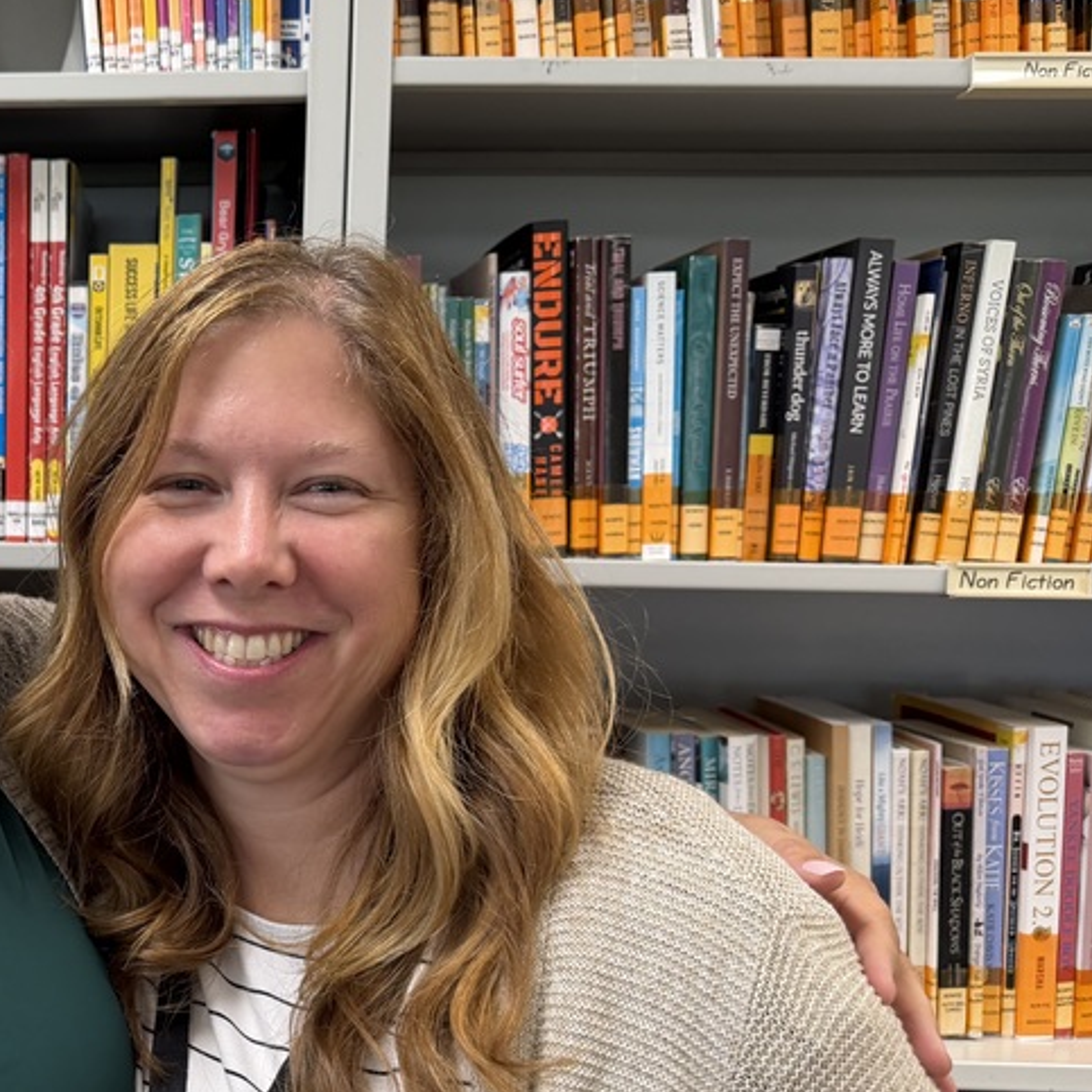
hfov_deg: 34.4
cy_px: 640
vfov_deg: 37.4
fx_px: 1606
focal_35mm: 45
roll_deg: -0.1
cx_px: 16
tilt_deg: -7.8
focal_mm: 6.76
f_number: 1.78
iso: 125
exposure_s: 1/120
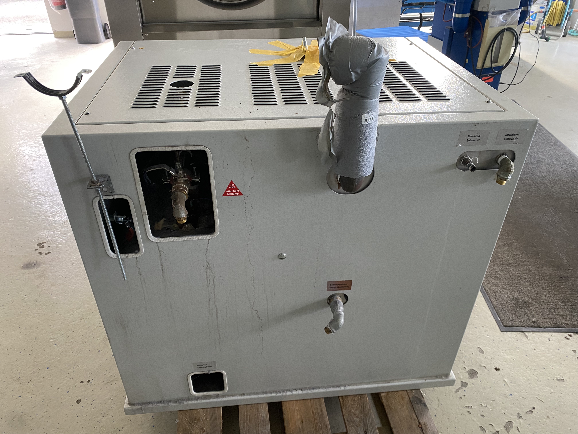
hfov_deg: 67.3
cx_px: 289
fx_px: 434
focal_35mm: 26
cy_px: 217
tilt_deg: -34.8
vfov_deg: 53.1
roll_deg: -0.6
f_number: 1.8
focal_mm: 4.25
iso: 125
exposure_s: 1/61
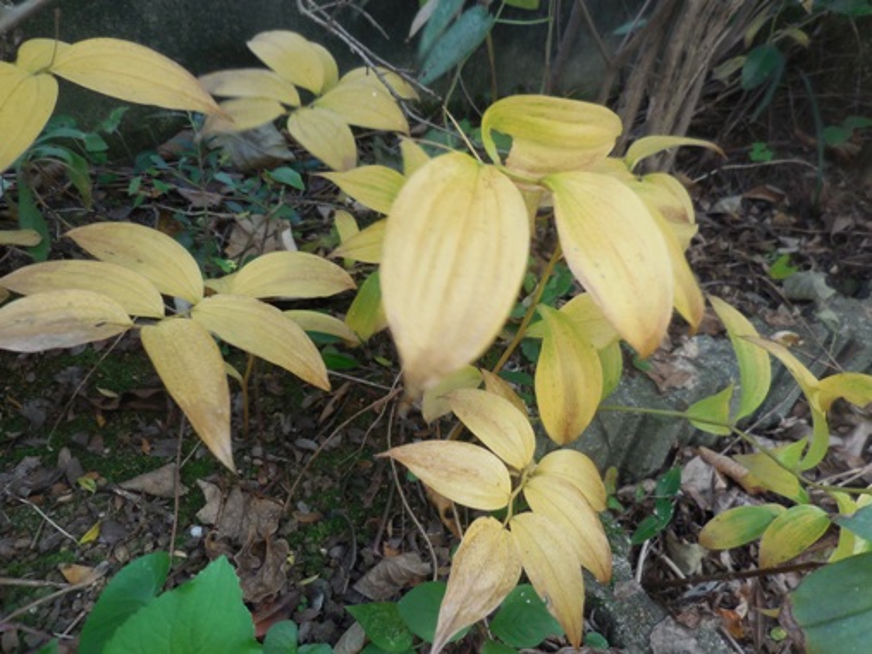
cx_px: 436
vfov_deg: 54.9
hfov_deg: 69.4
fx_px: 630
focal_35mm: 25
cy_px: 327
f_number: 3.3
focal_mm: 4.5
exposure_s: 1/30
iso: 160
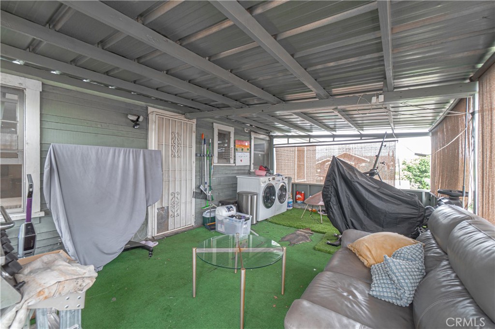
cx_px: 248
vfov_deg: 77.3
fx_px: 206
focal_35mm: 15
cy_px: 164
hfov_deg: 100.4
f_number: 7.1
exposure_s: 1/13
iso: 320
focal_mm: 10
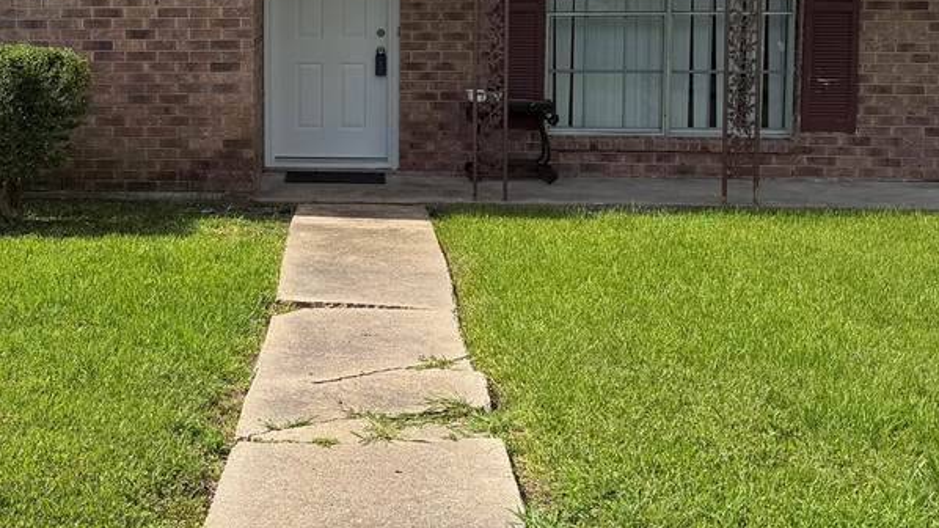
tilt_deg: -4.4
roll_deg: +0.9
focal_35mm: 56
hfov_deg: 35.9
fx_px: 1394
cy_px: 77
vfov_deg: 21.1
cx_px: 174
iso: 80
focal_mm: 6.76
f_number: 1.78
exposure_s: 1/5714
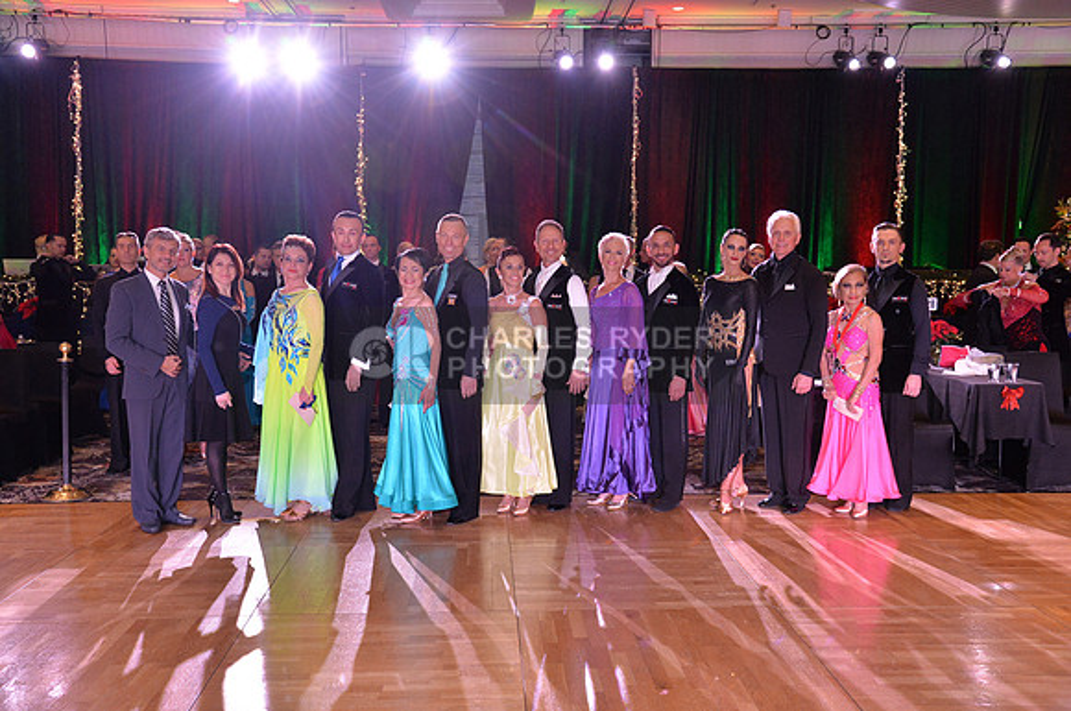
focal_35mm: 35
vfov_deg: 37.7
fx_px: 1040
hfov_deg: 54.5
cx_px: 536
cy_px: 356
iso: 2500
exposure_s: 1/250
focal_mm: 35
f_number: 5
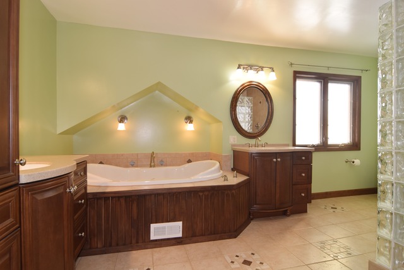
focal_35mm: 18
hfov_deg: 90.0
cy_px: 135
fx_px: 202
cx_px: 202
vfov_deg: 67.4
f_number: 8
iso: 200
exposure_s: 1/20
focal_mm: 12
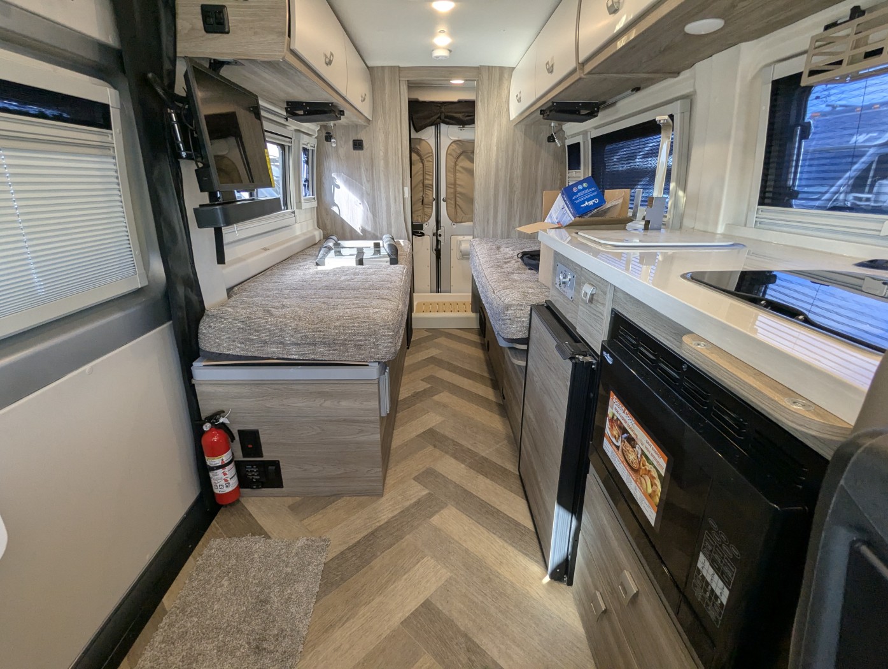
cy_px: 334
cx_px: 444
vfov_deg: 78.2
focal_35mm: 16
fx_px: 411
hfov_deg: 94.4
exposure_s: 1/144
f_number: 2.2
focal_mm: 2.35
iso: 210
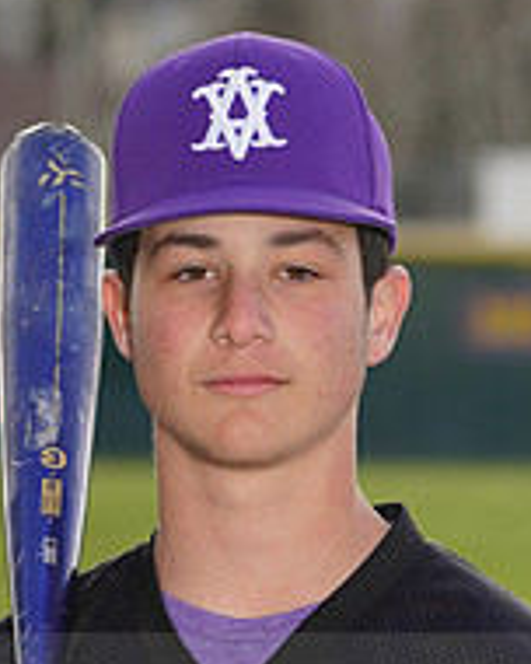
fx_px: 10176
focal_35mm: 518
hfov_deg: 3.0
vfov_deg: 3.7
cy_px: 681
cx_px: 211
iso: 100
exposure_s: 1/200
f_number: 7.1
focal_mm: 181
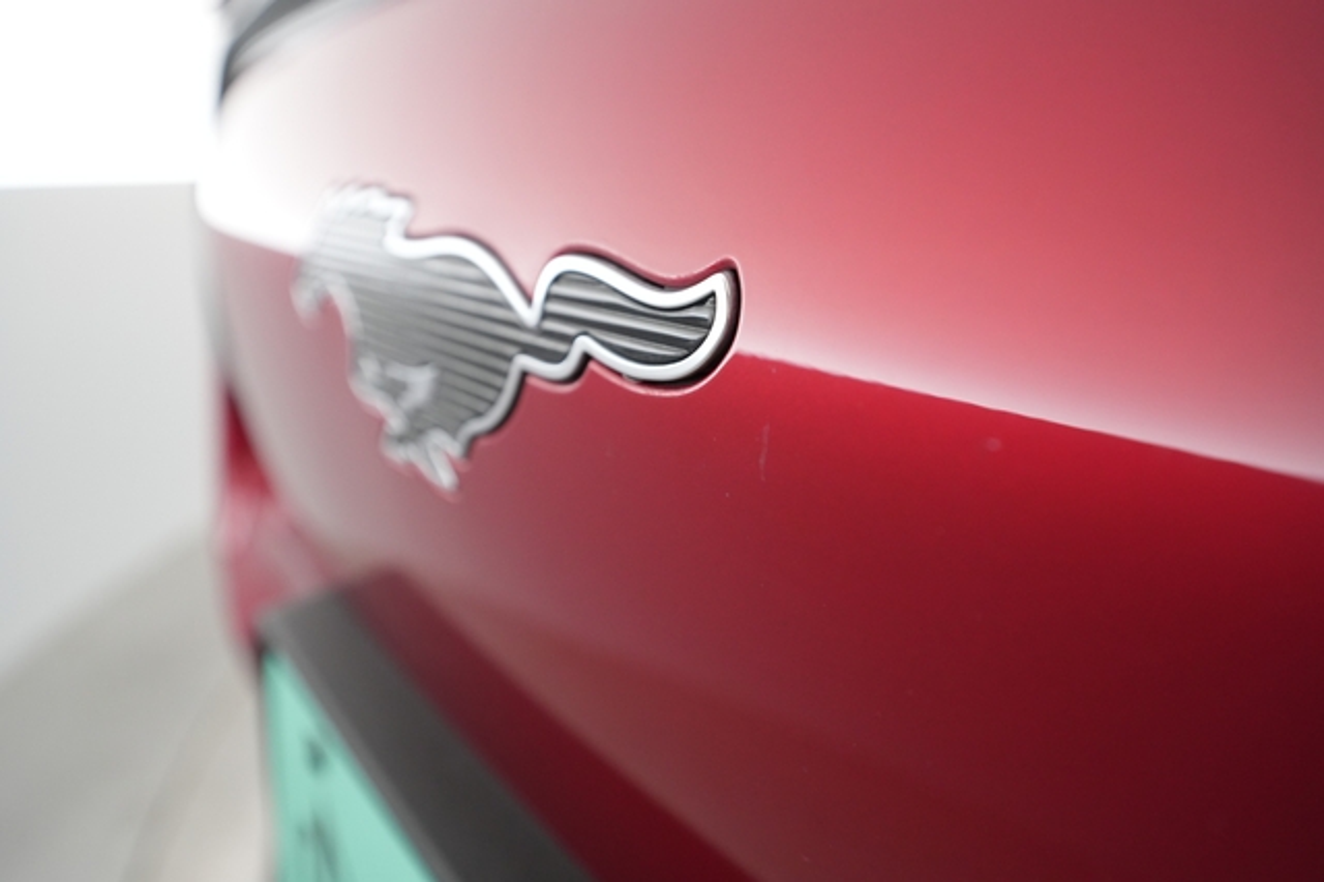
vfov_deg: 46.4
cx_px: 662
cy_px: 441
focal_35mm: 28
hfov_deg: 65.5
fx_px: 1029
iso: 3200
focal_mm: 28
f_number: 4.5
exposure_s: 1/80
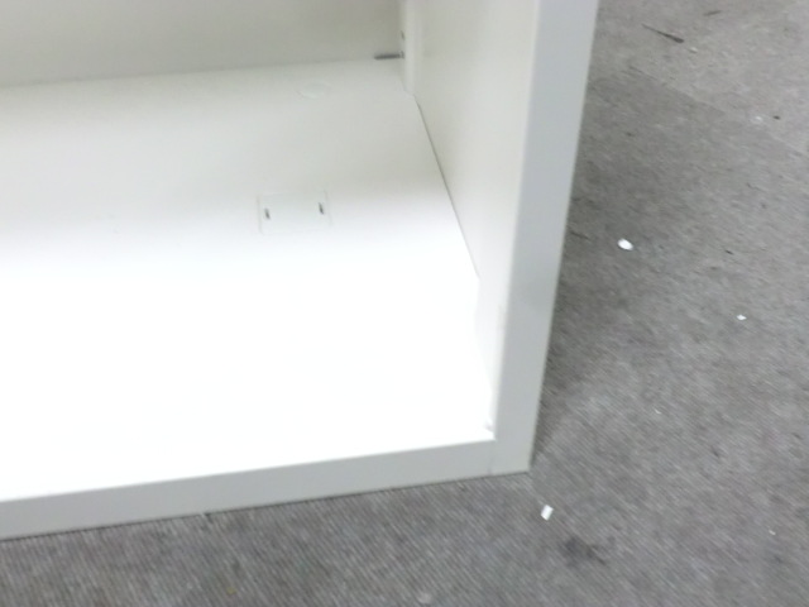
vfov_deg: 37.7
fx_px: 888
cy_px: 304
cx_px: 404
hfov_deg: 49.0
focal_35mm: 38
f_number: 3.9
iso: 800
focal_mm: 6.9
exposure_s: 1/20
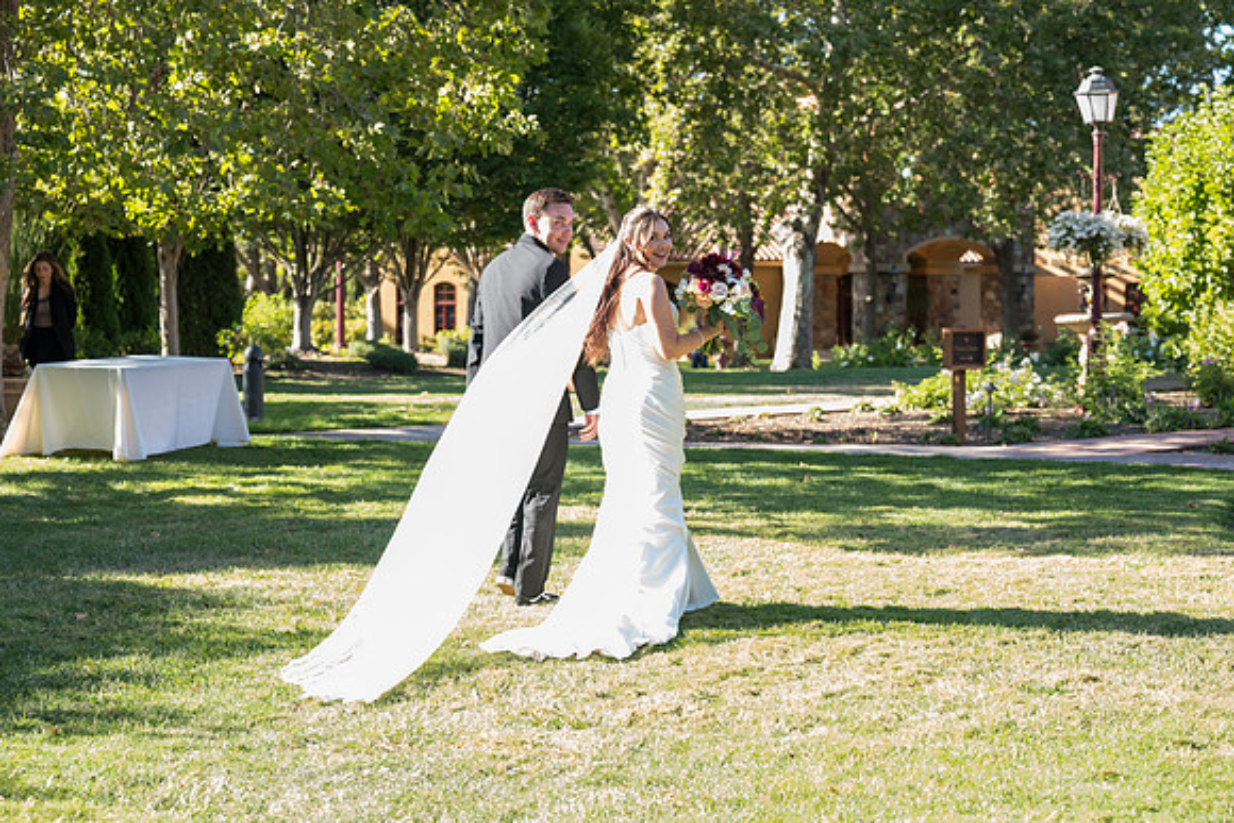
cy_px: 412
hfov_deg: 29.2
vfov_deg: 19.7
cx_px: 617
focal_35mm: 69
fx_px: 2366
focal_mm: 69
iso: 800
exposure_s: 1/400
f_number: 4
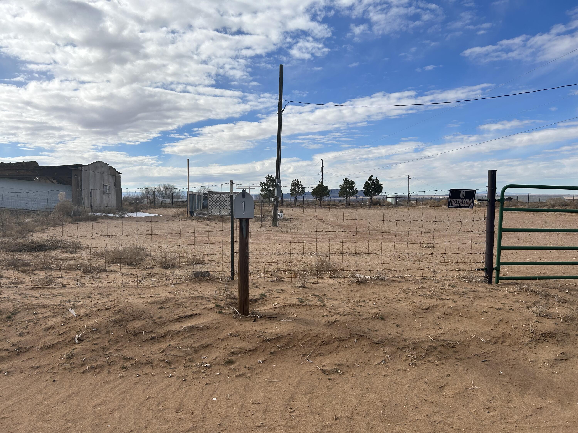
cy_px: 216
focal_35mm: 26
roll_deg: +0.4
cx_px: 289
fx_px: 434
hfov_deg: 67.3
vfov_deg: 53.1
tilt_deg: -2.6
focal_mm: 5.7
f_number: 1.5
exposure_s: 1/5882
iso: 50
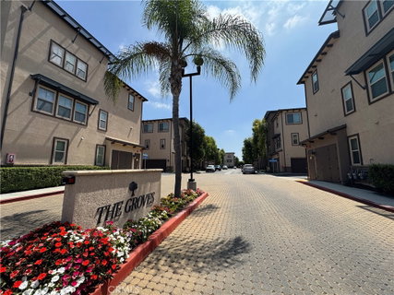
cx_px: 197
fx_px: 159
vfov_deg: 85.6
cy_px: 148
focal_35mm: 14
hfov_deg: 102.1
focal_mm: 2.22
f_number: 2.2
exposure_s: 1/2415
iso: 50
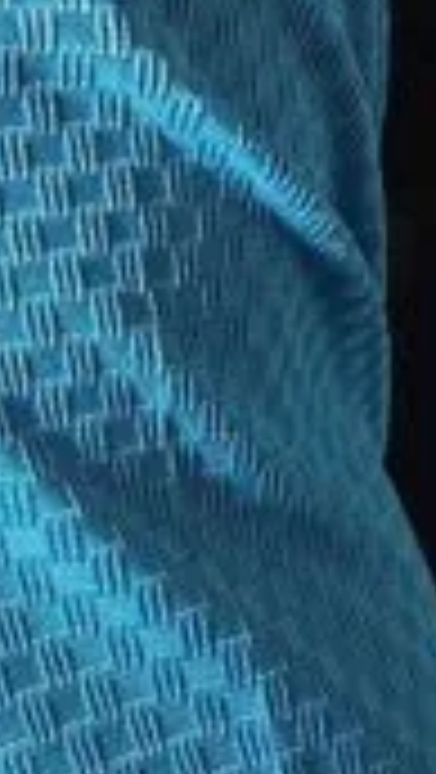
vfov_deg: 27.2
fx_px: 1579
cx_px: -274
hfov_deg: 14.4
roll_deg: -9.0
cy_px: 214
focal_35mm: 77
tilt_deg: -23.2
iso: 250
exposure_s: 1/100
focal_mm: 2.22
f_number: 2.2
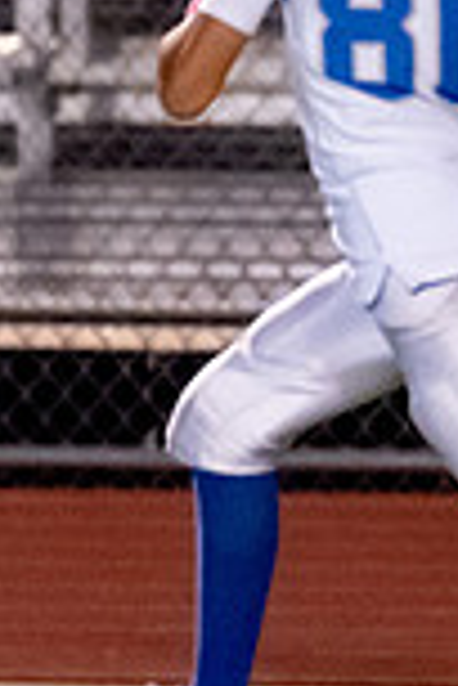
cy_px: 99
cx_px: -1055
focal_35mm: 2033
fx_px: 38793
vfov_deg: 1.0
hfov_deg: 0.7
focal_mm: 200
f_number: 2.8
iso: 3200
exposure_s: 1/1000
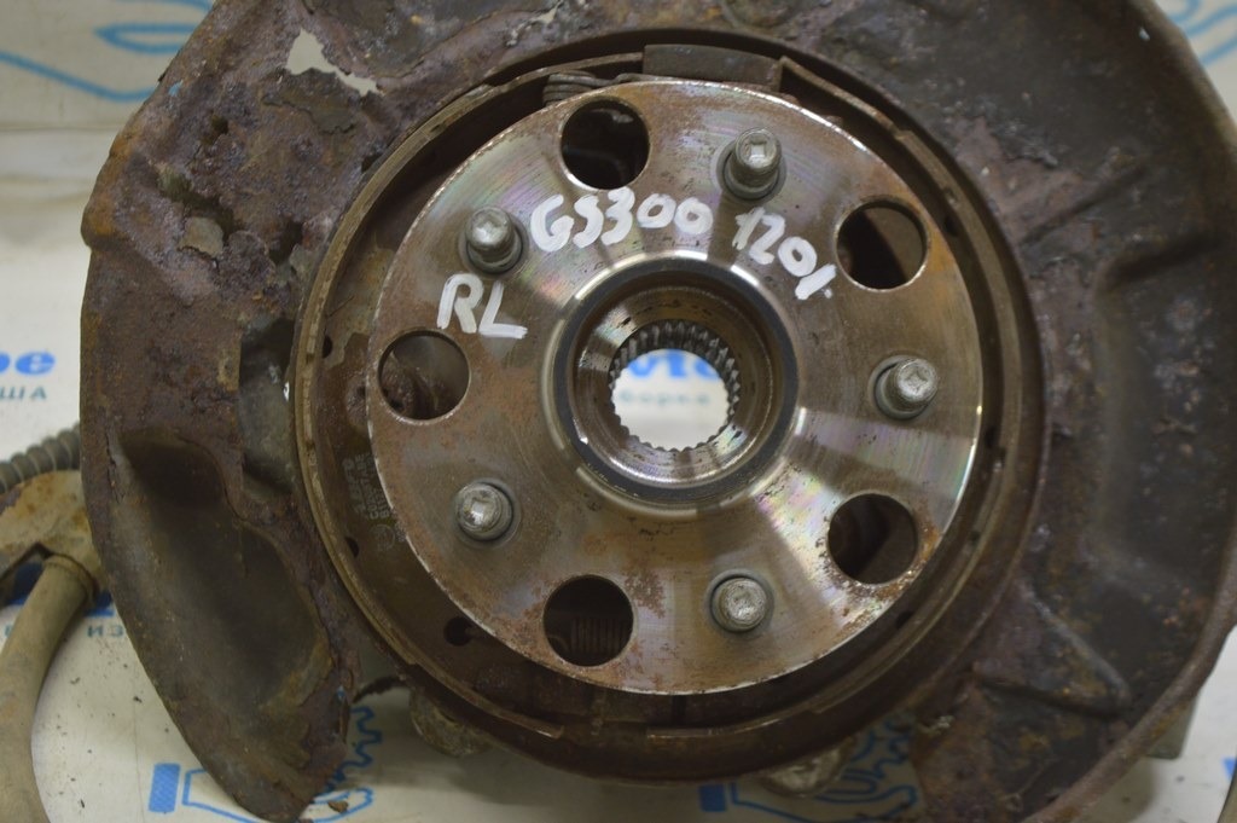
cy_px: 412
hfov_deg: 26.0
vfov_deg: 17.5
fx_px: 2678
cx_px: 618
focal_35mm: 78
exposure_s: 1/20
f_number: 5.6
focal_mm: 52
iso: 400
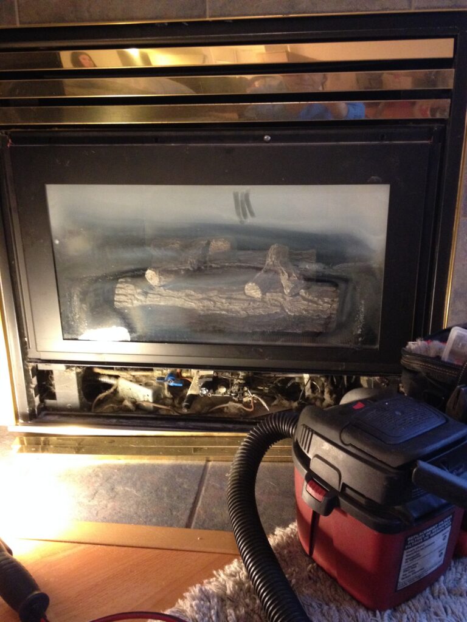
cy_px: 311
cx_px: 234
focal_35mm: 35
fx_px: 630
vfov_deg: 52.6
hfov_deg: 40.7
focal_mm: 4.28
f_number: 2.4
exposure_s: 1/20
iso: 400
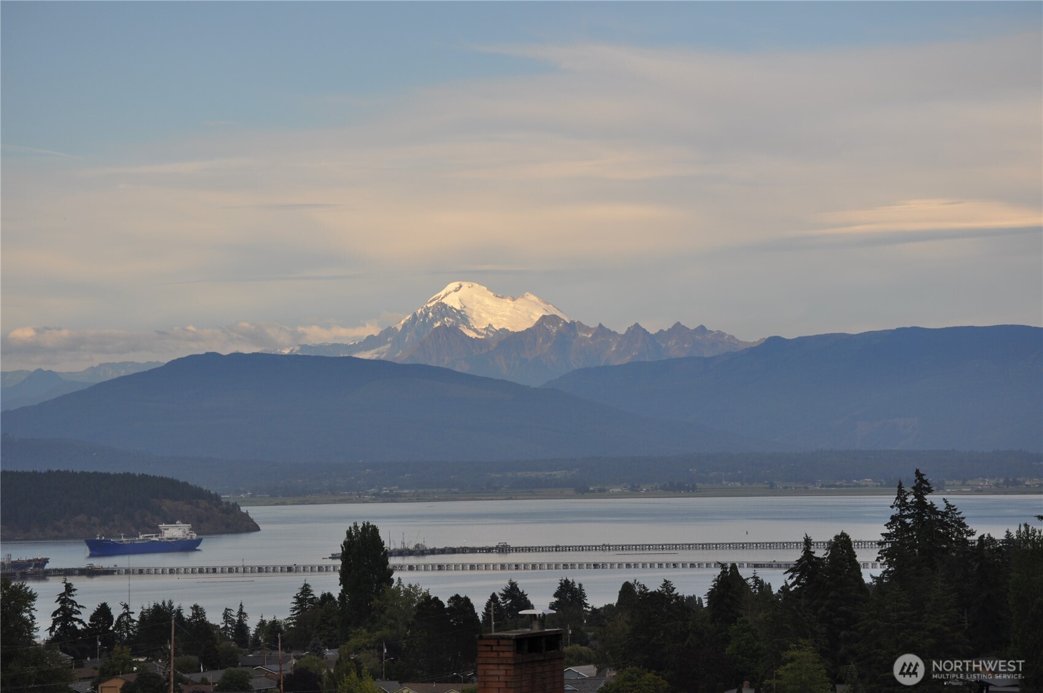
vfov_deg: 9.9
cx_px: 522
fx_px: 3993
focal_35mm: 138
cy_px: 346
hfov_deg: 14.9
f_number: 6.3
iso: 200
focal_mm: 92
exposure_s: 1/640
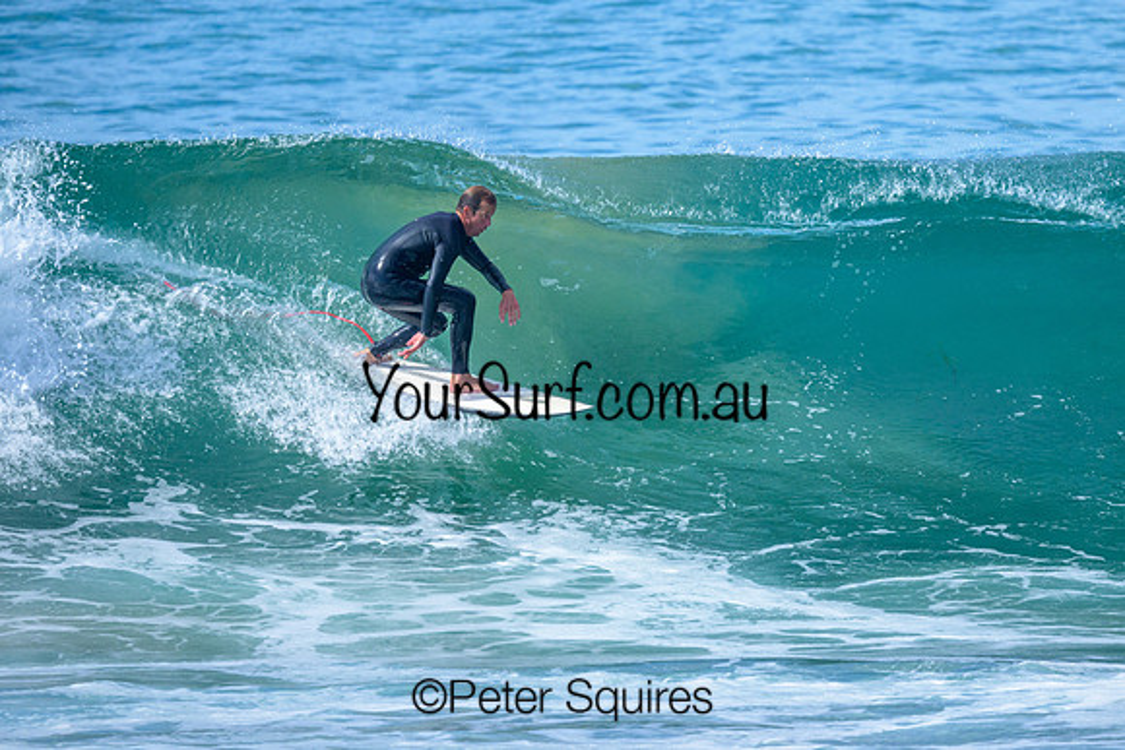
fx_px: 34436
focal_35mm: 1102
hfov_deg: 1.9
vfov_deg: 1.2
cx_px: 628
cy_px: 234
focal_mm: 800
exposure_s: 1/2000
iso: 320
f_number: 6.3
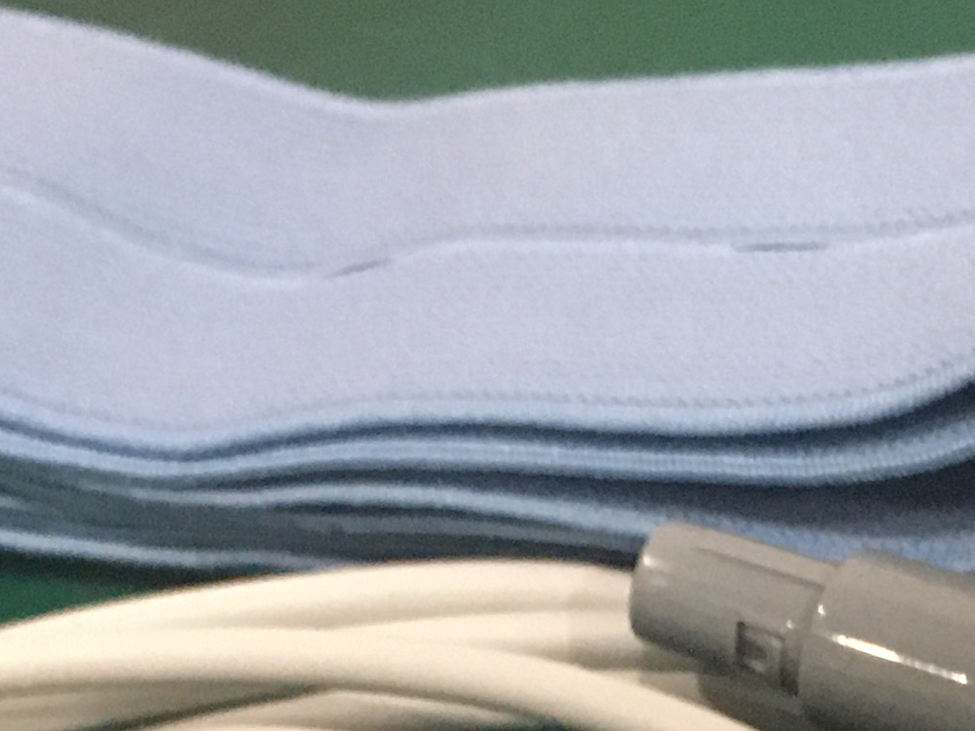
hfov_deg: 17.3
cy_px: 1333
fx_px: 3210
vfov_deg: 11.9
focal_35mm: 114
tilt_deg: -46.9
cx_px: 407
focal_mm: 4.15
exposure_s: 1/17
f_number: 2.2
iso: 250
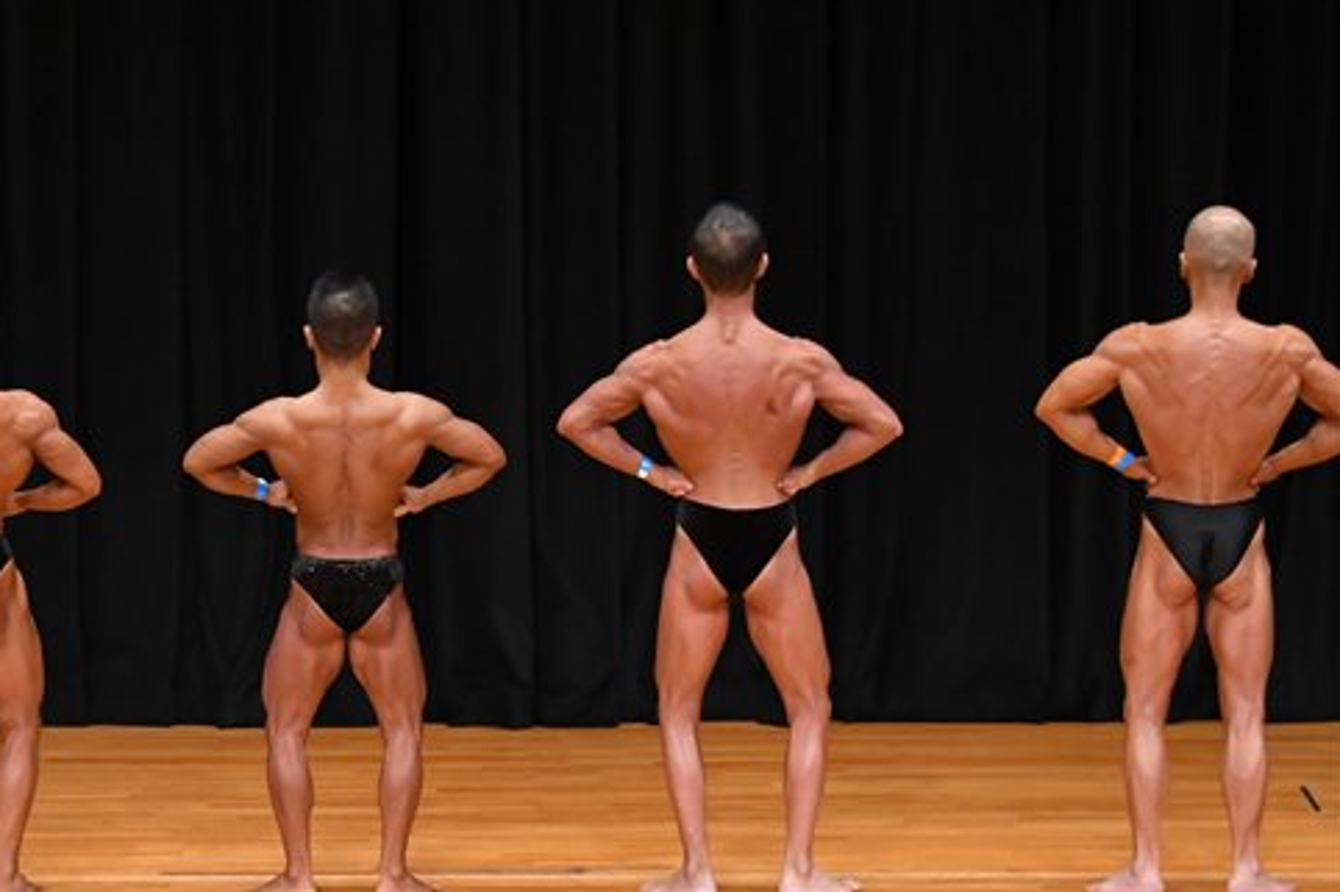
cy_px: 545
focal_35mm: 241
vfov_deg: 5.7
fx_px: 8967
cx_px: 268
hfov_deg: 8.5
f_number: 5.6
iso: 3200
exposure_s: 1/400
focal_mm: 100
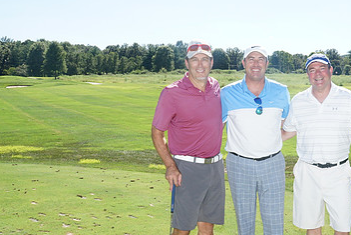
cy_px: 166
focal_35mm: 56
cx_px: 261
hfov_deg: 34.9
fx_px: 546
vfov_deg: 24.0
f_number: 18
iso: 800
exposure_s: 1/200
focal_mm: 34
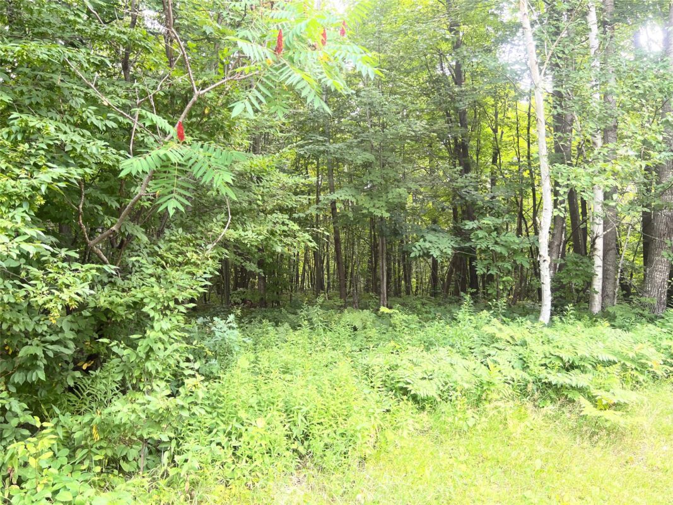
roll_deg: -0.3
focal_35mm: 26
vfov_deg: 53.1
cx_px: 336
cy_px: 252
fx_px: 505
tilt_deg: +1.8
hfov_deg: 67.3
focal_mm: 5.7
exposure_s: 1/121
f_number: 1.5
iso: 64
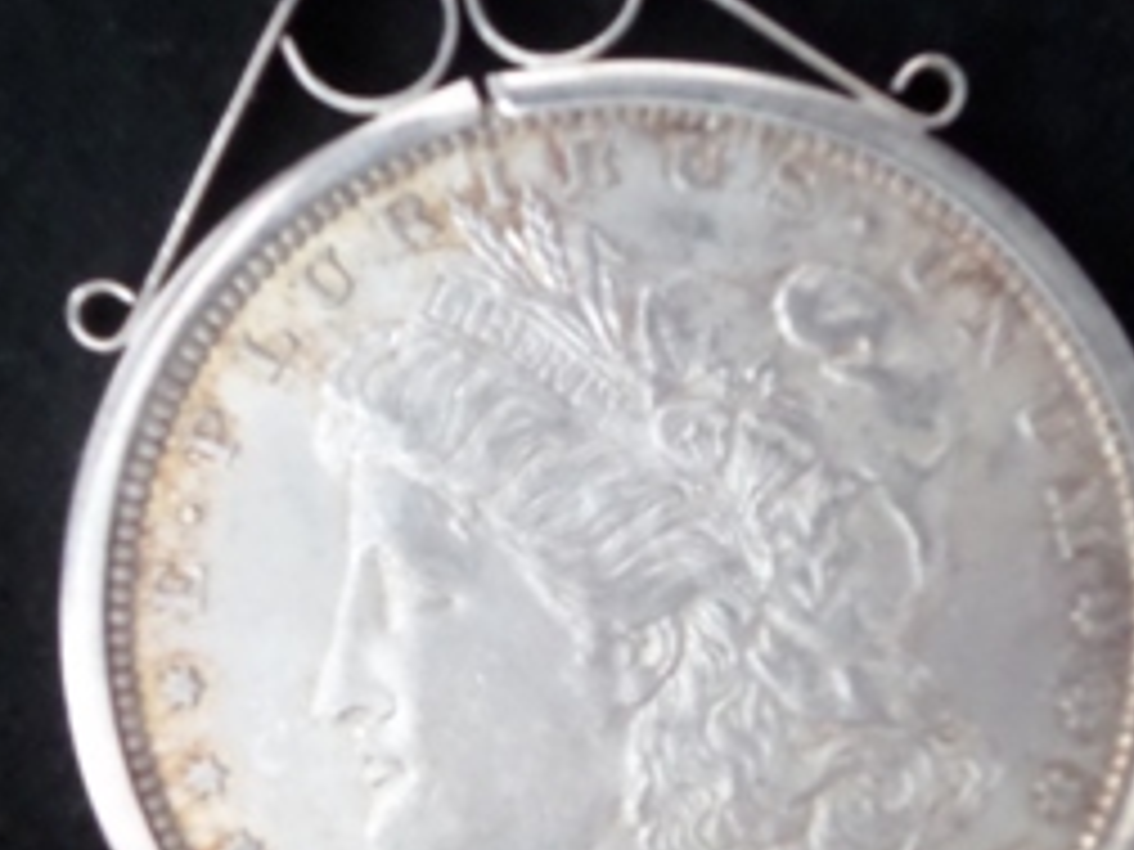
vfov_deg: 15.2
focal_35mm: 97
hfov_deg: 20.2
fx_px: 3178
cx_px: 506
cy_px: 549
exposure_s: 1/15
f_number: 4.4
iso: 640
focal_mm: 9.6
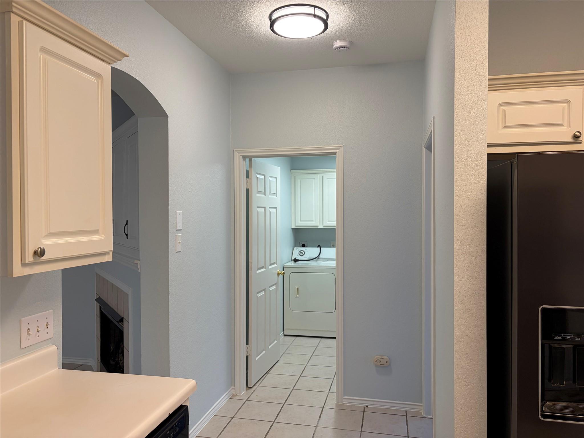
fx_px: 439
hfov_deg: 67.3
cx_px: 292
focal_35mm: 26
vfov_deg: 53.1
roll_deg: +0.5
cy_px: 219
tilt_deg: -0.5
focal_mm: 5.96
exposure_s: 1/120
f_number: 1.6
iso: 100
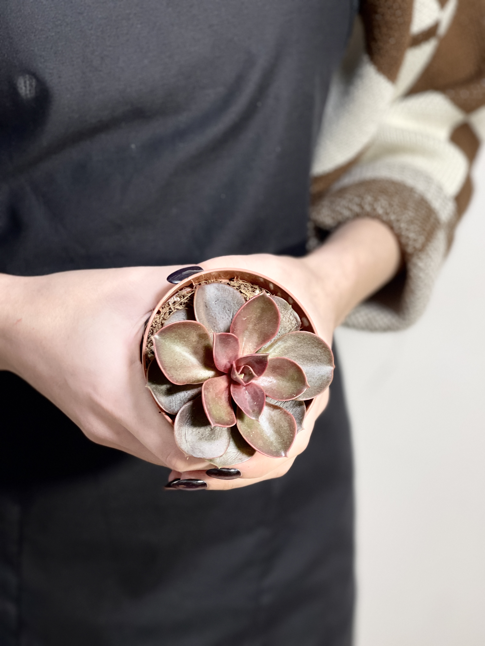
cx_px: 242
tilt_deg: -30.0
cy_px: 323
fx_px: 1196
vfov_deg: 30.3
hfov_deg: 22.9
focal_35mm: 64
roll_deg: -3.3
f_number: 2.2
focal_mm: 7.5
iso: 160
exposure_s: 1/50
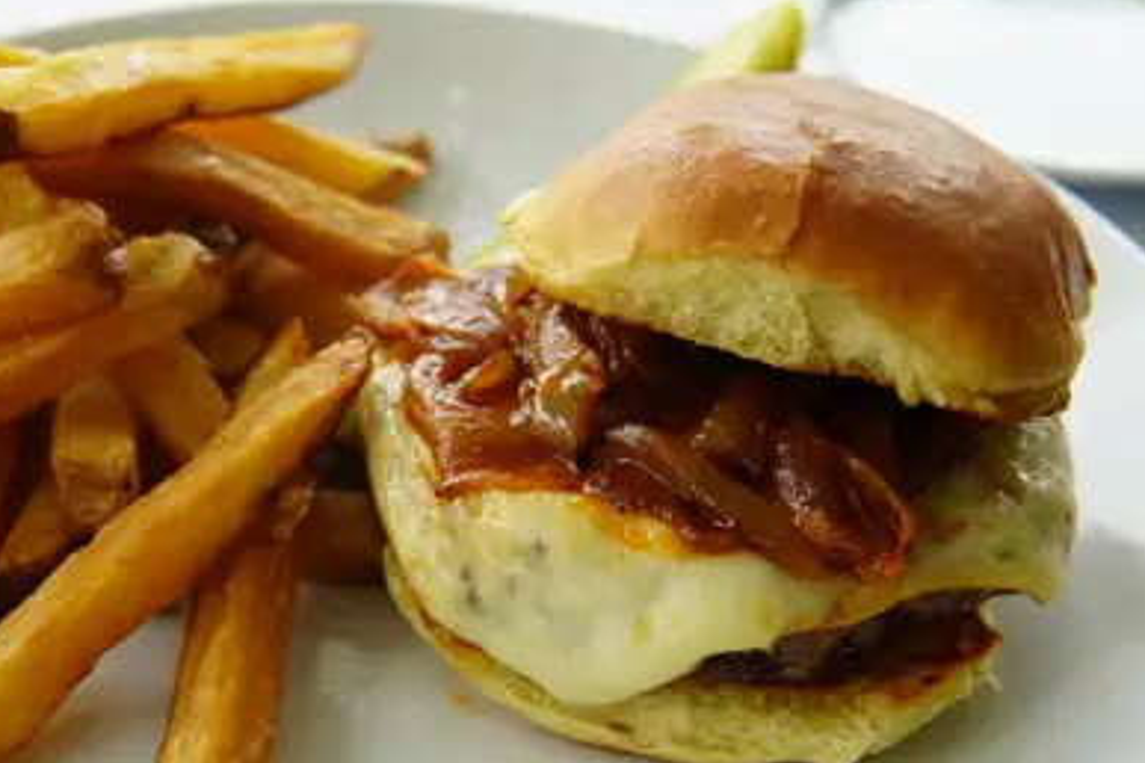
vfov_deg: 23.4
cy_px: 407
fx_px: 1845
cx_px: 463
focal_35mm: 58
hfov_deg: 34.4
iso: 100
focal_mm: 30
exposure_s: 1/100
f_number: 5
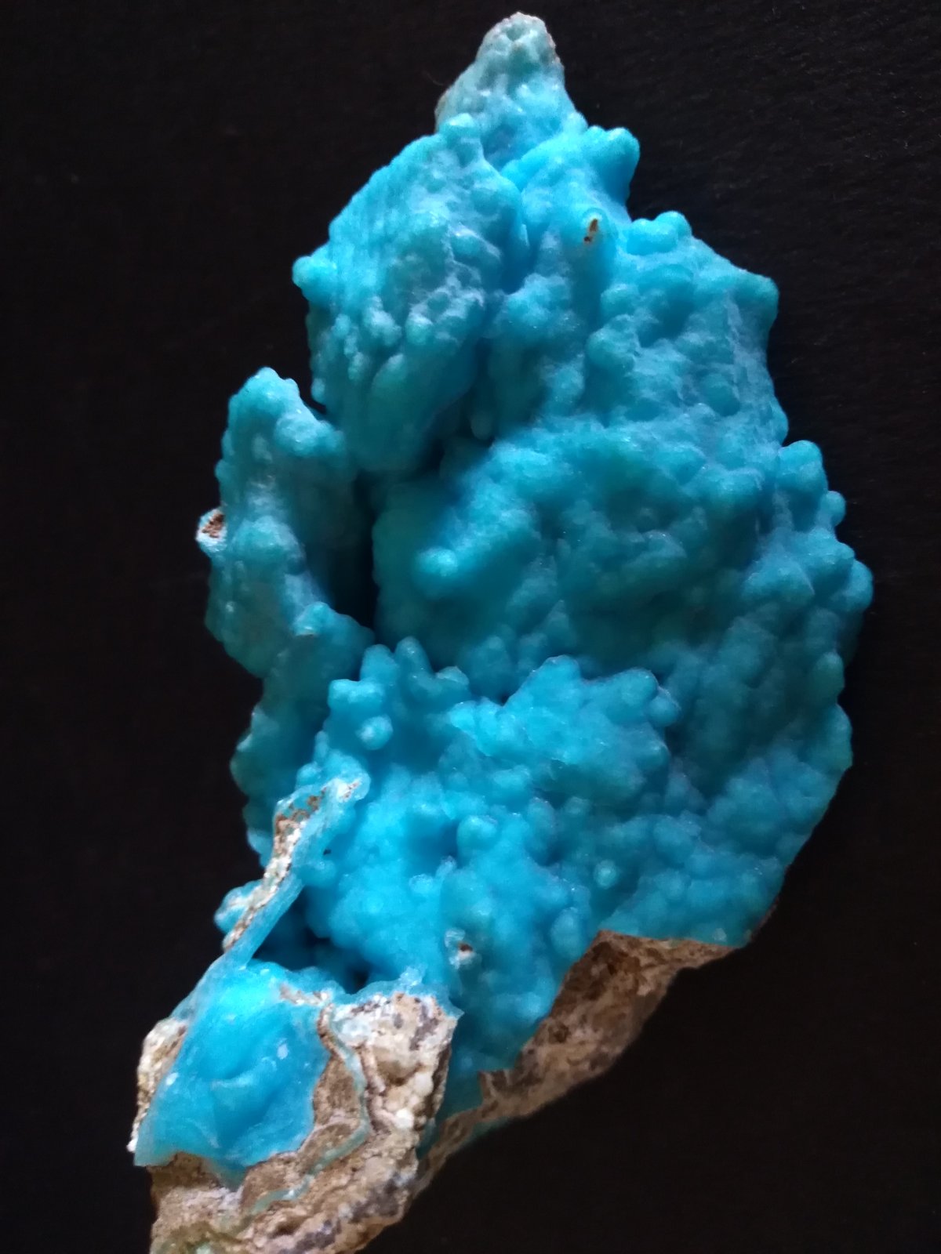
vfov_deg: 67.3
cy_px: 627
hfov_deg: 53.1
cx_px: 470
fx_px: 942
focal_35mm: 26
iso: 1063
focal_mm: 3.54
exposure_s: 1/14.3
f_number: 2
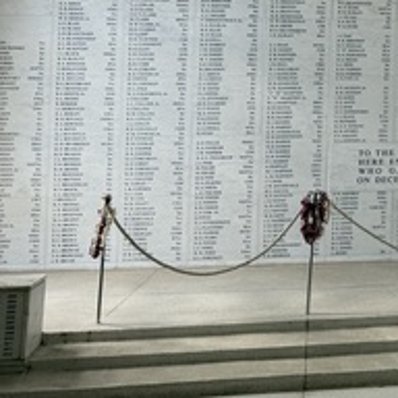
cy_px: 15
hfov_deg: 25.3
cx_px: 462
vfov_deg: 26.5
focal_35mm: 62
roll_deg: -0.1
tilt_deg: +9.1
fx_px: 806
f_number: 1.78
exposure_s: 1/481
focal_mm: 6.76
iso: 80
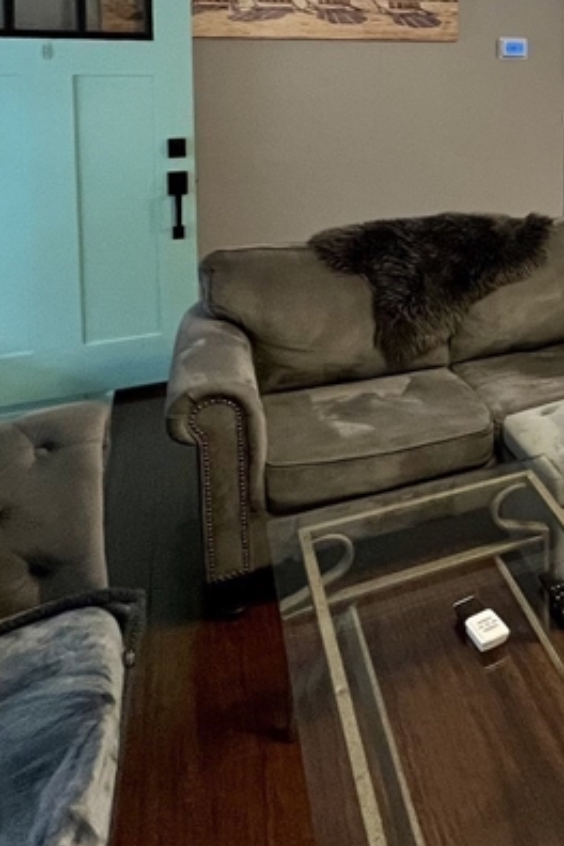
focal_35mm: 35
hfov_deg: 27.9
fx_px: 822
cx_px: 810
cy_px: 109
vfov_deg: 49.4
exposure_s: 1/60
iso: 320
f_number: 1.8
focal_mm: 1.57
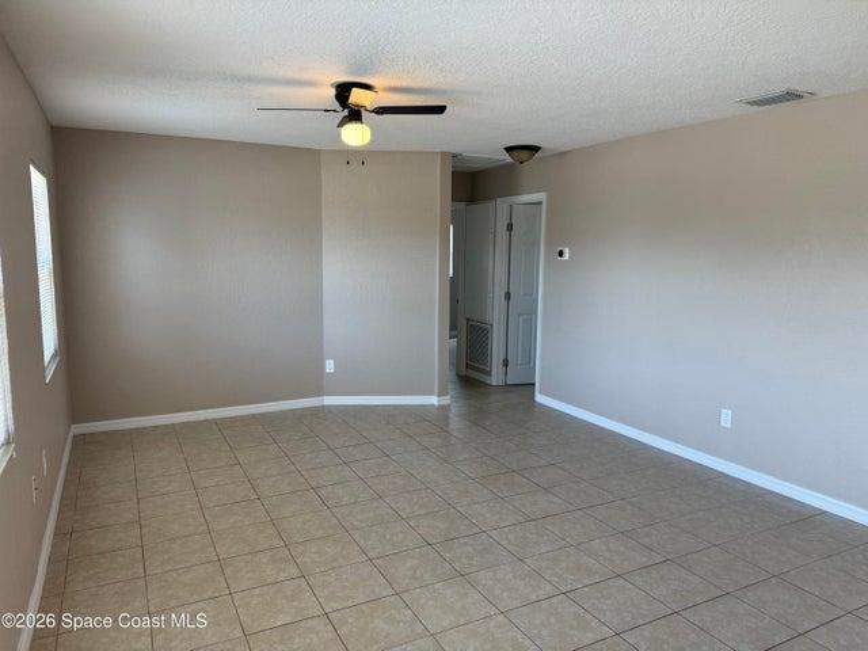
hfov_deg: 71.6
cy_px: 326
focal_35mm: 24
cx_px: 434
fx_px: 602
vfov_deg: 56.8
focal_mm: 6.76
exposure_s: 1/120
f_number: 1.78
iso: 100
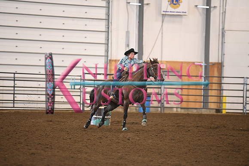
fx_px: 1384
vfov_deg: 6.9
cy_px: 83
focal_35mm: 200
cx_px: 124
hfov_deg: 10.3
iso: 1600
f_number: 2.8
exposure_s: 1/250
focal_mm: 200
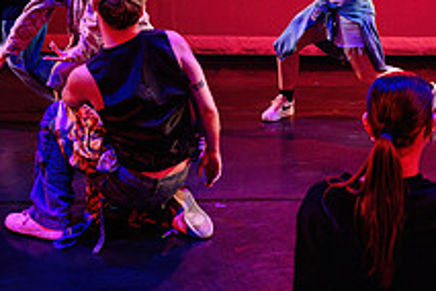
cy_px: 66
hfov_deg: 27.1
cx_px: 357
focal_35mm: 73
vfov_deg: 18.5
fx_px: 884
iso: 3200
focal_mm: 24
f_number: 2.8
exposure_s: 1/300
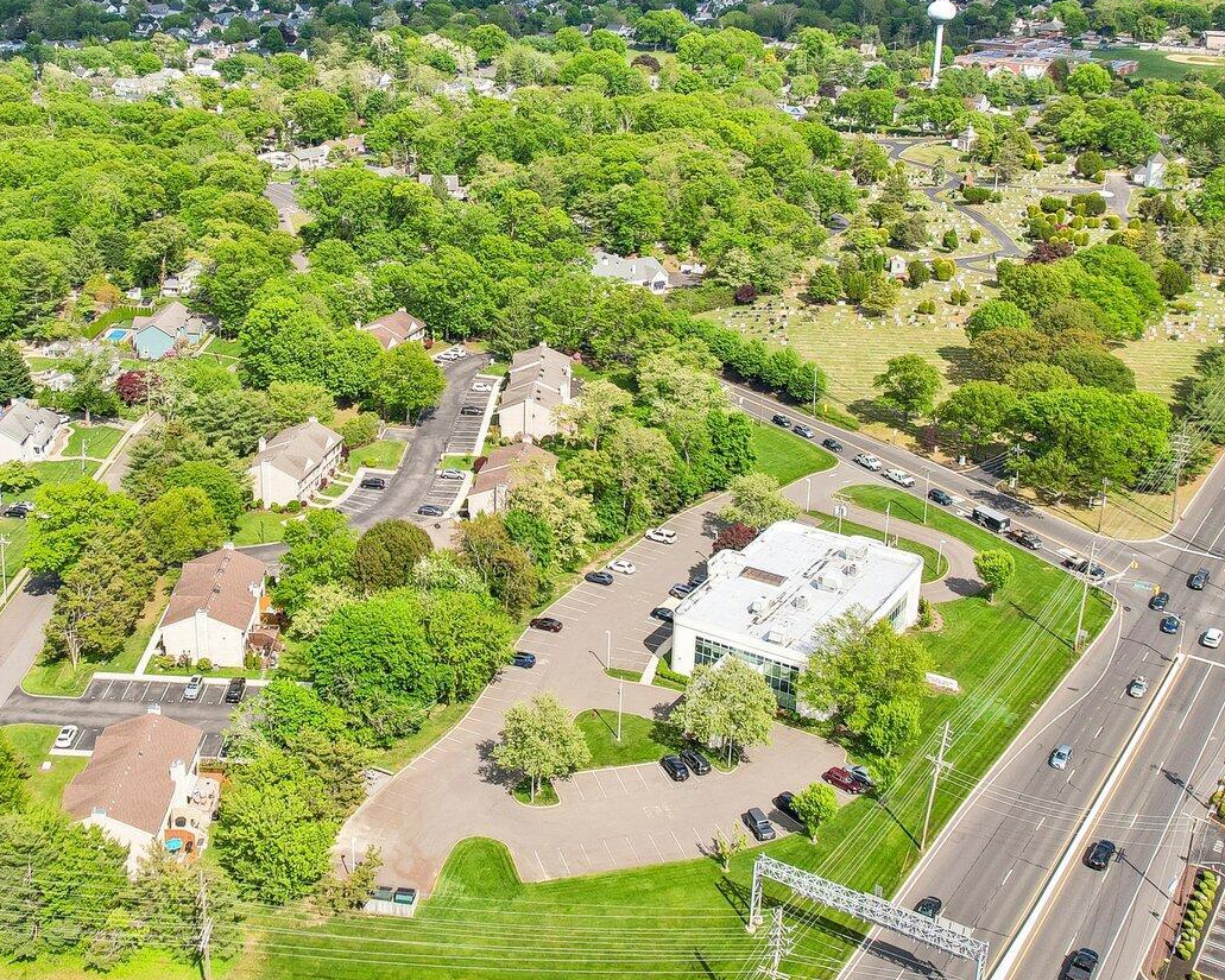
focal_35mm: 41
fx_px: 1487
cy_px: 319
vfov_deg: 36.1
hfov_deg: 44.4
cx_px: 465
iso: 100
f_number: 2.8
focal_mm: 8.4
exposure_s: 1/1600
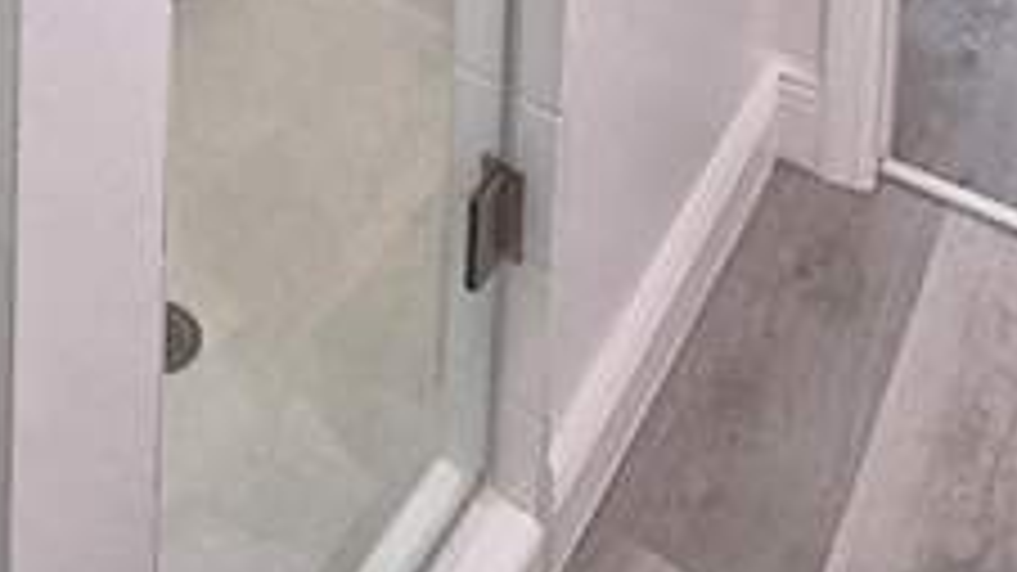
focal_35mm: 50
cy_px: -851
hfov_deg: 39.3
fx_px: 1348
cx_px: 166
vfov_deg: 14.3
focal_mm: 10
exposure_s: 1/125
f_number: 4.5
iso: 400
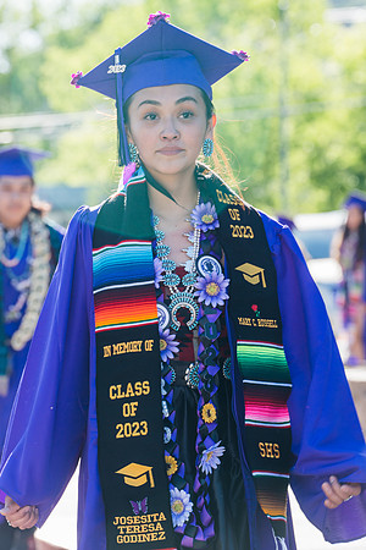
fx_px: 3050
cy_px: 275
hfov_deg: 6.9
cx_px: 183
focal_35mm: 200
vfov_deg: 10.3
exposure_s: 1/160
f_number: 8
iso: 400
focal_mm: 200
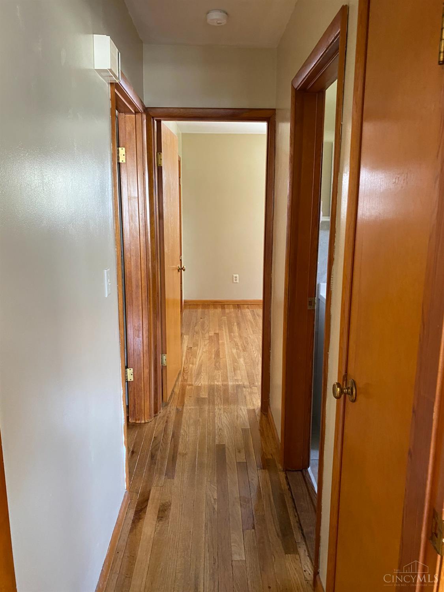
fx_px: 445
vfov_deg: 67.3
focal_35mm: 26
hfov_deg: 53.1
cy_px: 296
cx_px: 222
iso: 320
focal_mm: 4.25
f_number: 1.8
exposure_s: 1/60
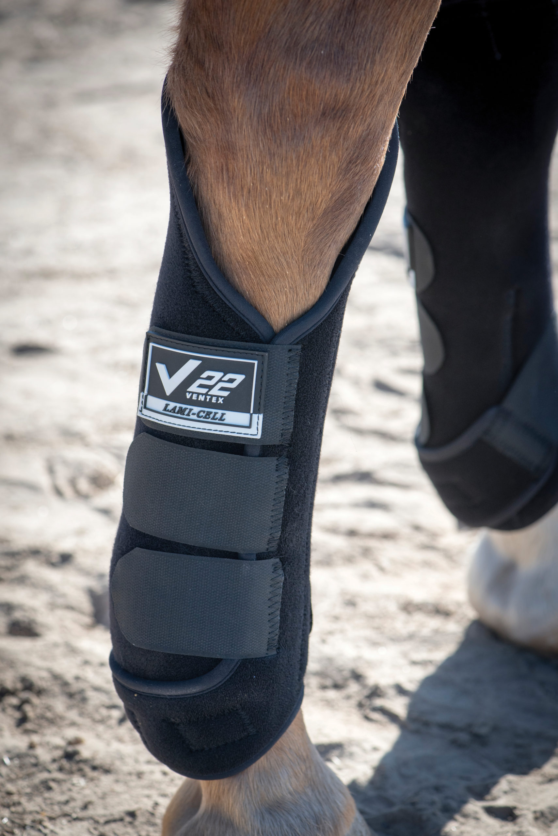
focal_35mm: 105
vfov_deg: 19.4
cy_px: 418
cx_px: 279
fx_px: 2439
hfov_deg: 13.1
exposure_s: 1/800
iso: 400
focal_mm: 105
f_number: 7.1
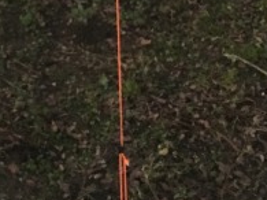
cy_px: -193
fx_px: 917
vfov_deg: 11.3
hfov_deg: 16.4
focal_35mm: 119
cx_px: 41
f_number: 2.2
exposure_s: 1/17
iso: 200
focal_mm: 4.15
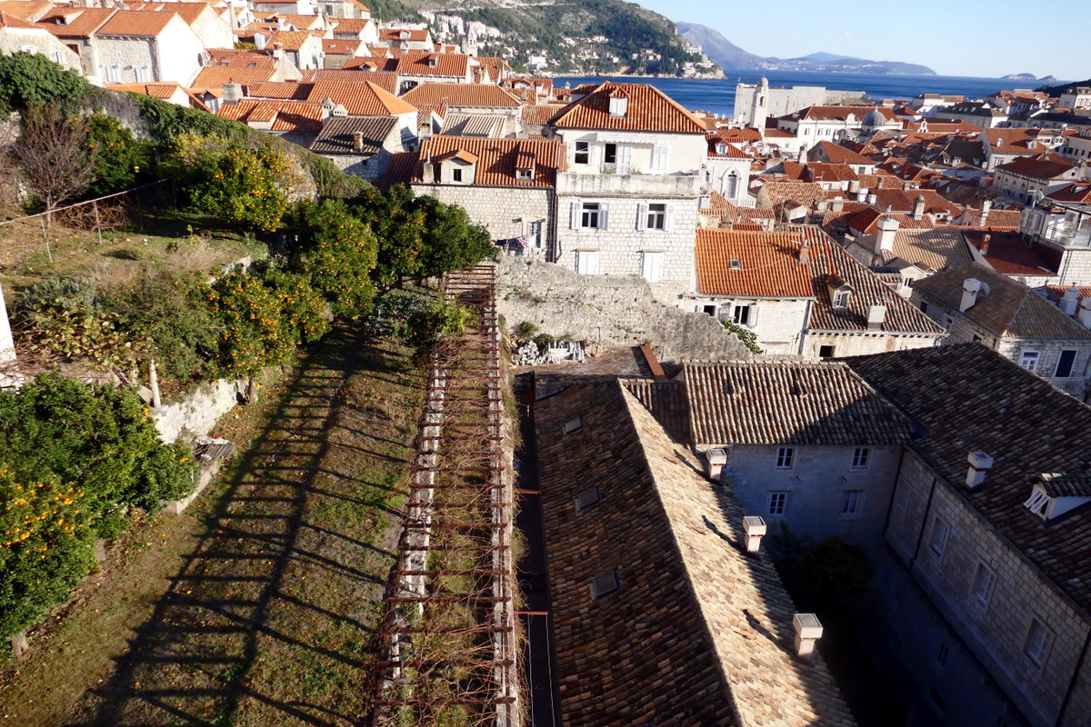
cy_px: 364
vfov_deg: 51.3
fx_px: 758
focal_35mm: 25
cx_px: 546
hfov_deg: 71.5
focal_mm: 9.12
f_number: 2.8
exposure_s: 1/8000
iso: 800
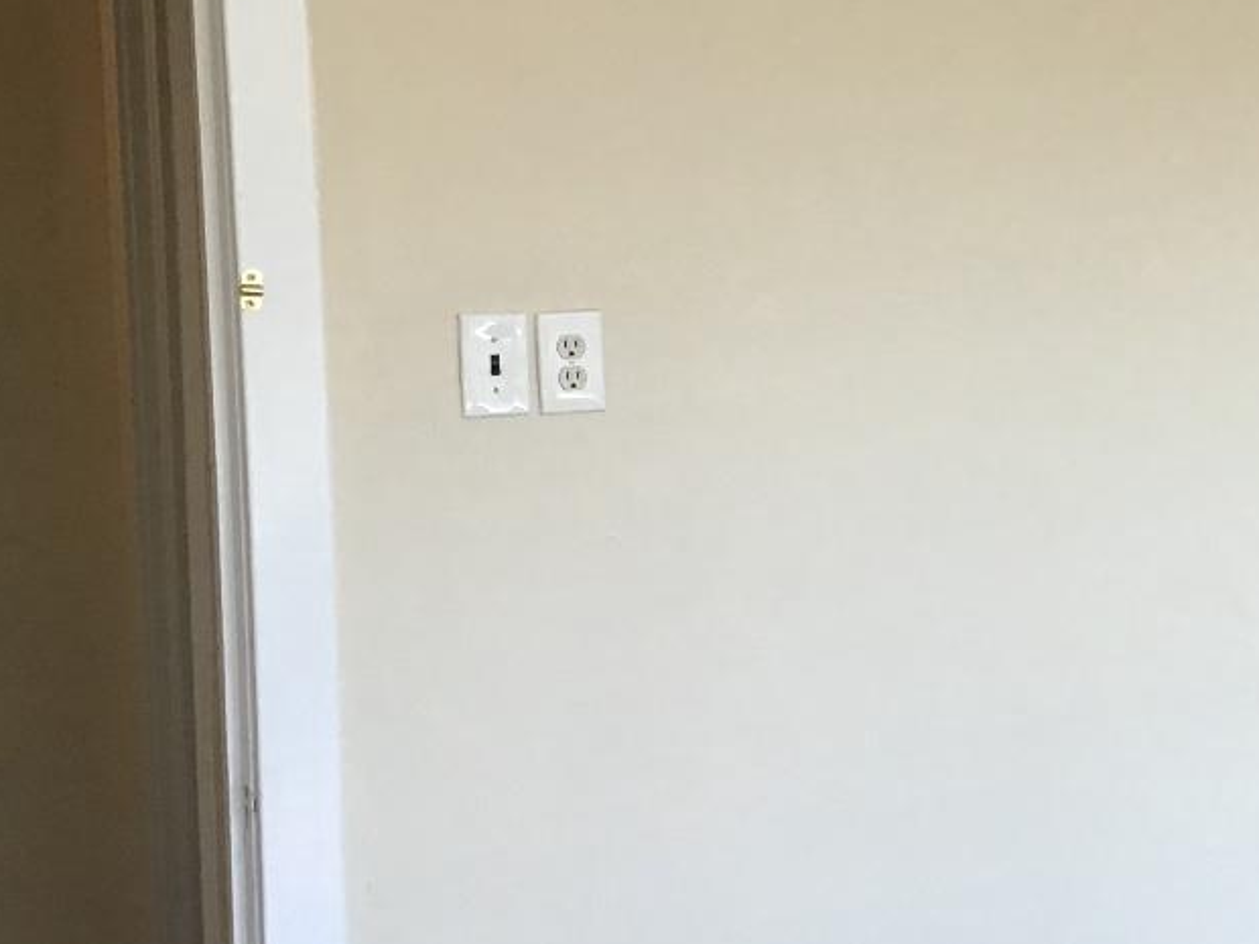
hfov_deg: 25.8
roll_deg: -0.6
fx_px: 2619
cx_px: 1222
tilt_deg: -4.9
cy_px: 479
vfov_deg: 20.4
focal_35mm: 72
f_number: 2.4
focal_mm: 3.3
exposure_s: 1/40
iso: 32
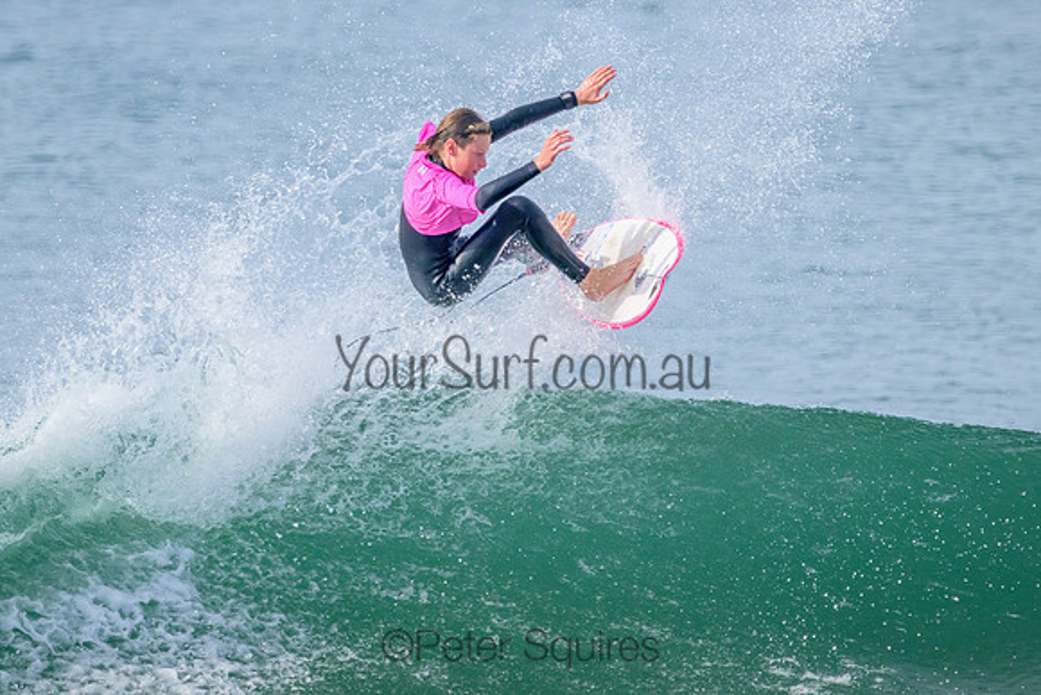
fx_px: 31837
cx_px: 457
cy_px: 217
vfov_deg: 1.2
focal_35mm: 1101
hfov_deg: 1.9
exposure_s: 1/2000
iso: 2000
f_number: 11
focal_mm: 800
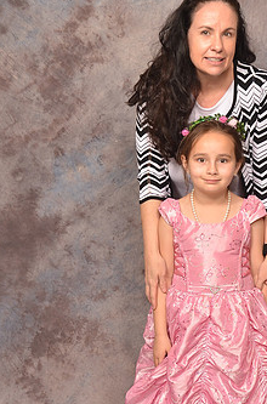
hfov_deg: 19.7
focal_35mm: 68
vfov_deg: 29.7
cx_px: 210
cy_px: 223
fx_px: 761
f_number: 5.6
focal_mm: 26
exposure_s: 1/60
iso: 200
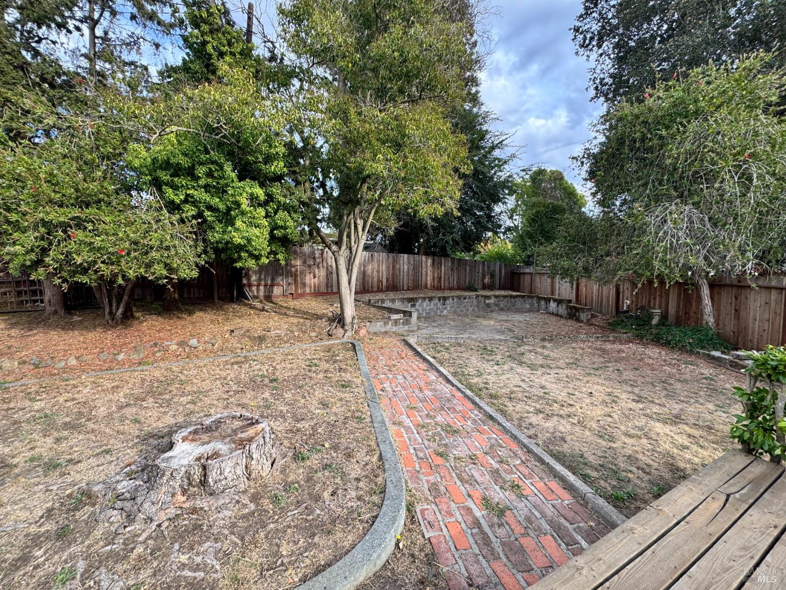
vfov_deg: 85.7
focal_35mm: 14
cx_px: 393
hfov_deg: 102.1
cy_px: 295
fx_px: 318
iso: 40
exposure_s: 1/230
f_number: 2.2
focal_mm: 2.22
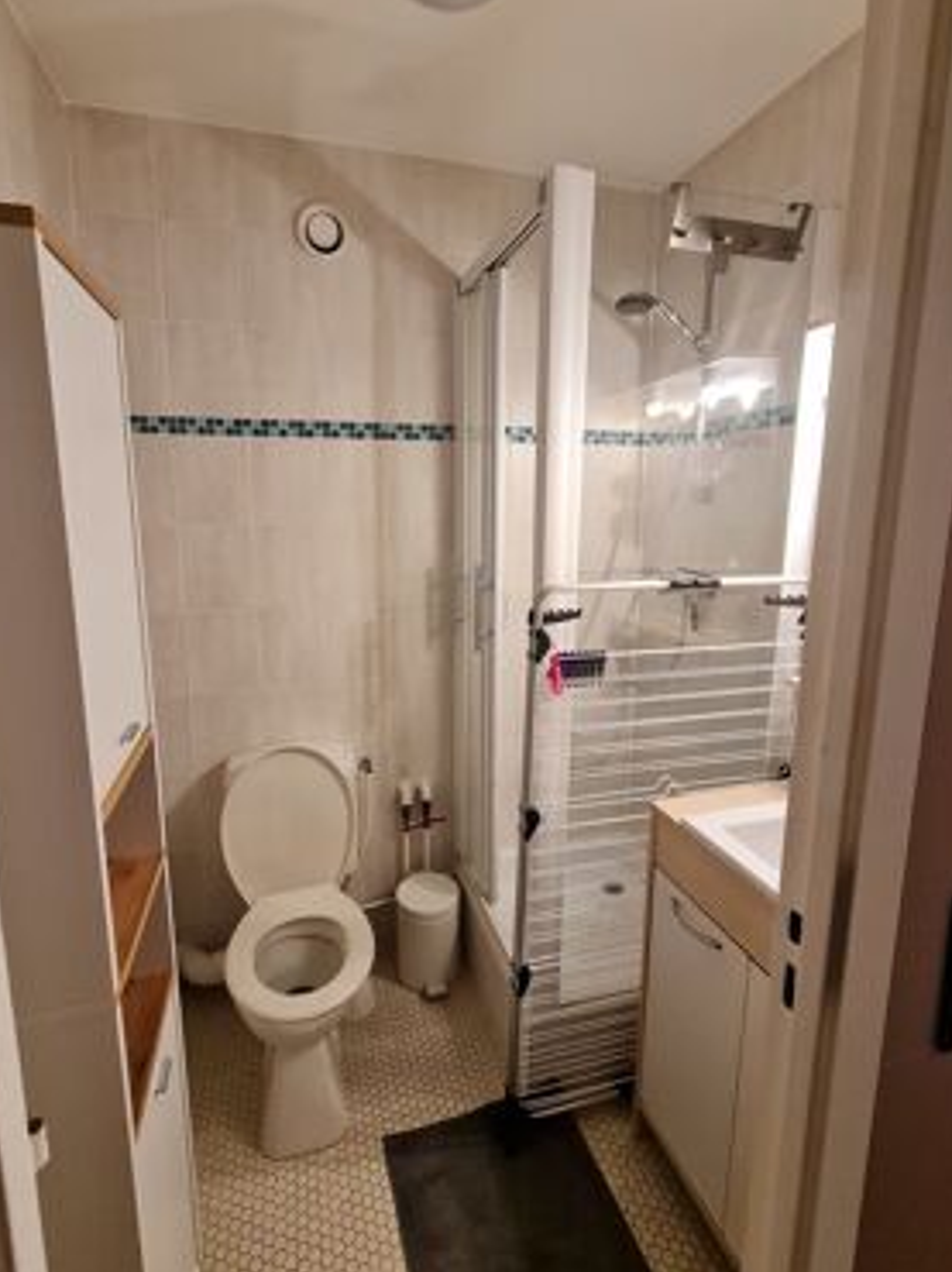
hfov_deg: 81.6
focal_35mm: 15
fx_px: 551
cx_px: 450
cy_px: 586
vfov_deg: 98.0
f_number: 2.2
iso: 320
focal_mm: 2.2
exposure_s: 1/50
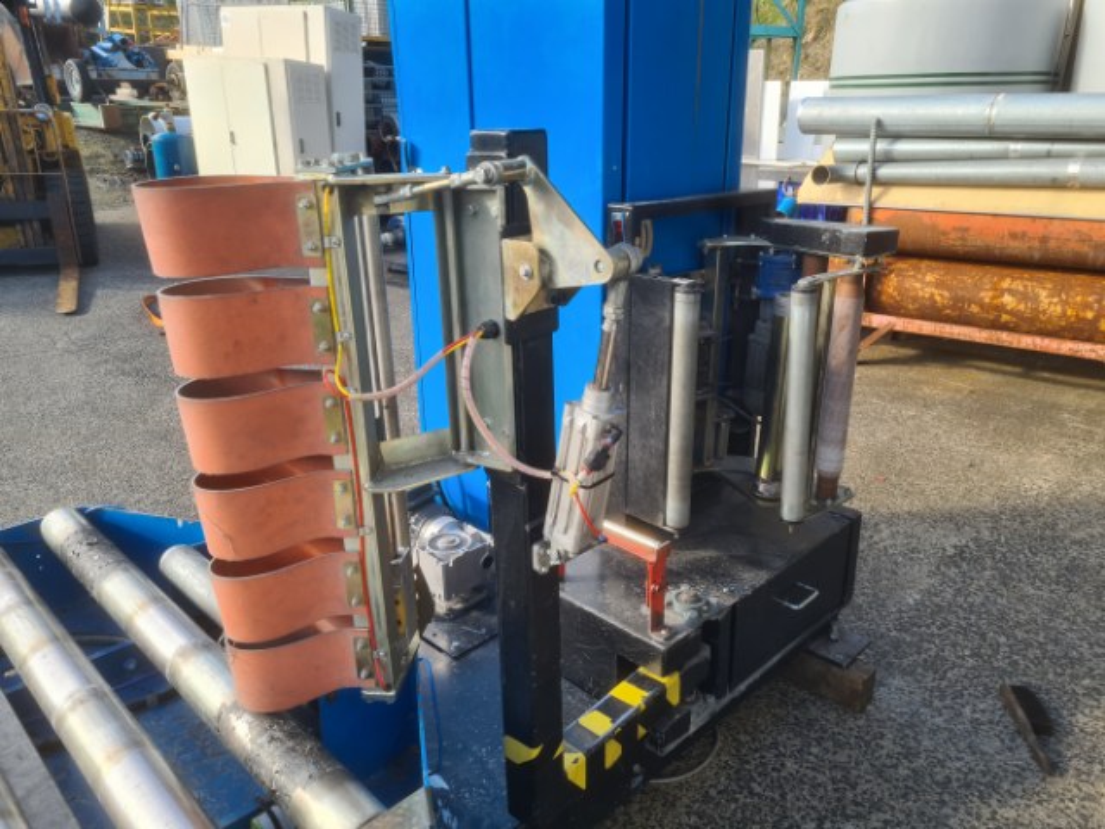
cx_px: 552
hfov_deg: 67.3
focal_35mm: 26
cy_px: 414
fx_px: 830
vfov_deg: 53.1
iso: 50
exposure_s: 1/336
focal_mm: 5.4
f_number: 1.8
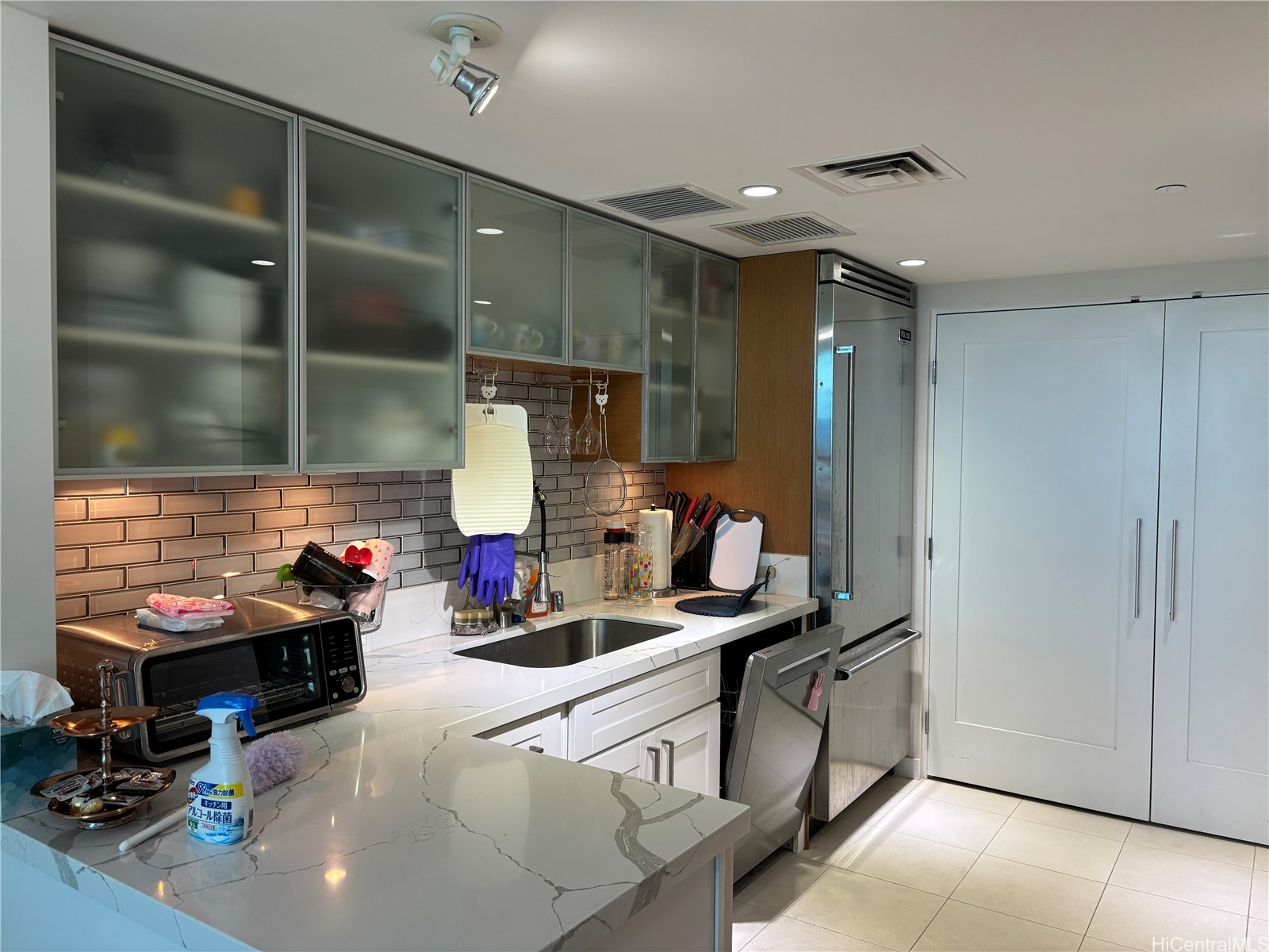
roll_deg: -0.6
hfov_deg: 67.3
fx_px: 953
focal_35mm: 26
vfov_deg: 53.1
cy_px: 476
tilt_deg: -2.4
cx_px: 634
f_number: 1.6
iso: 100
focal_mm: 5.96
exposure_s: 1/120
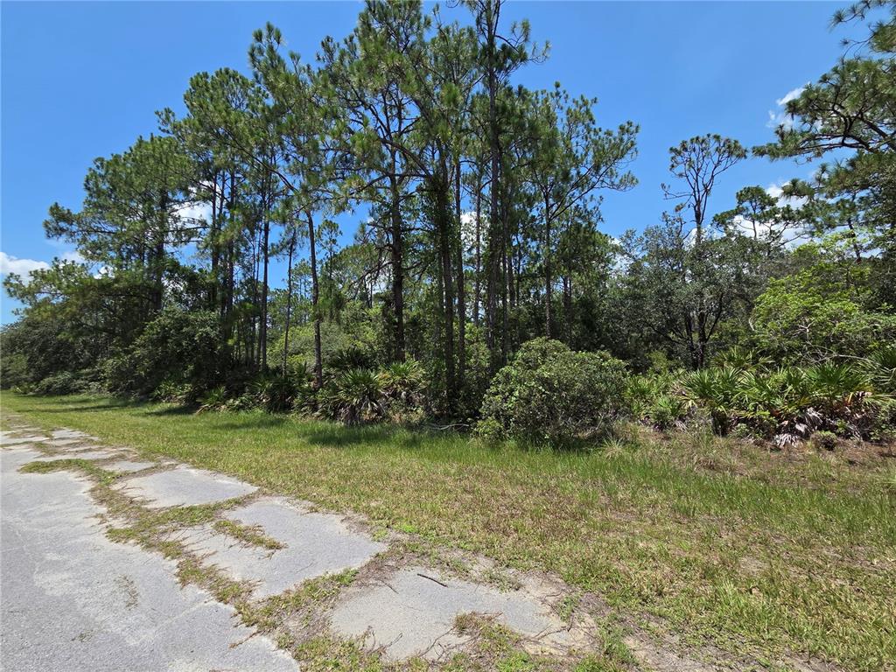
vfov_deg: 89.9
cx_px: 448
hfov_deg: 106.2
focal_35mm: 13
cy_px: 336
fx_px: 336
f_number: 2.2
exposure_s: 1/1765
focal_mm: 2.2
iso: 50
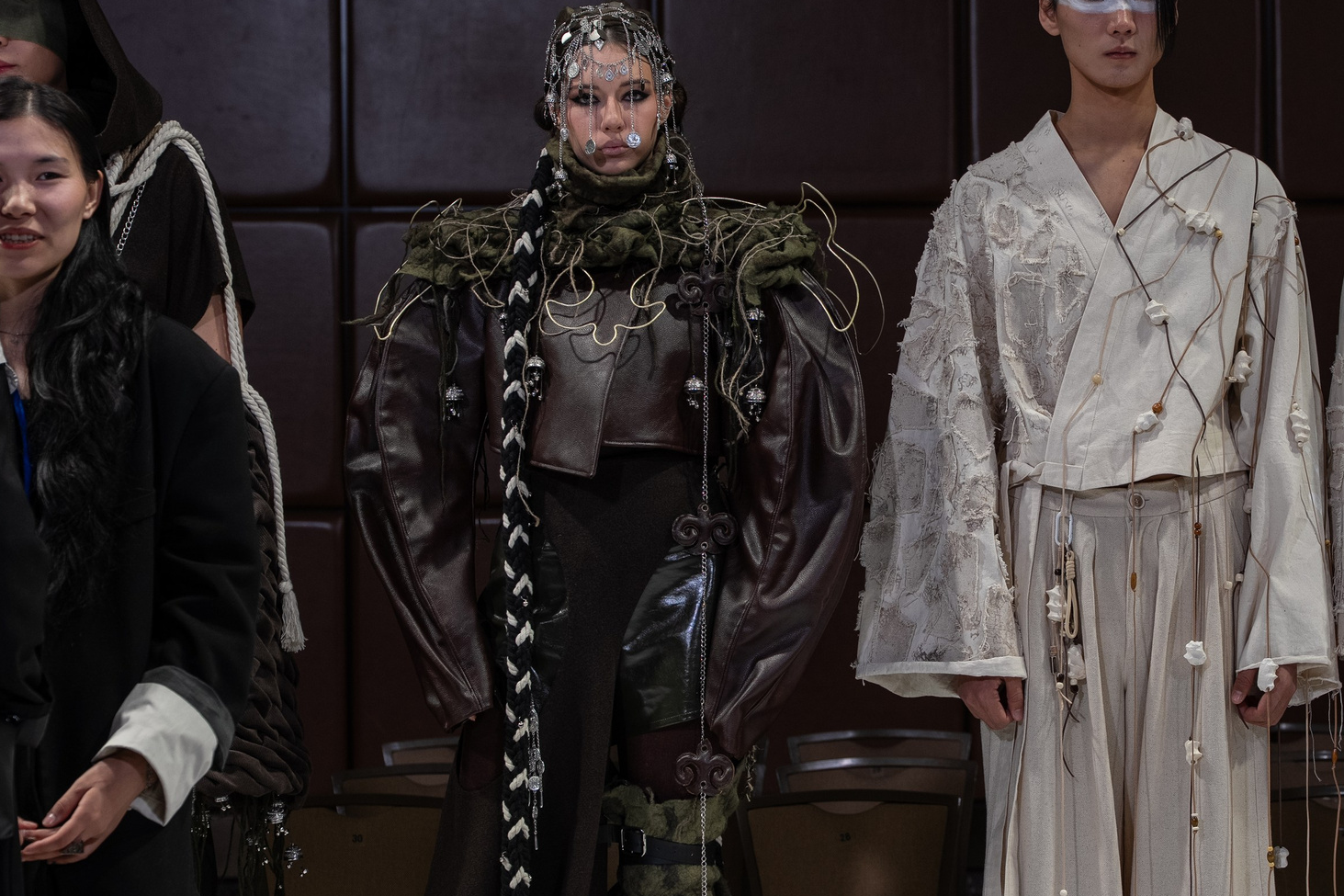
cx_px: 1058
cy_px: 502
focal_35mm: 119
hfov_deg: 17.1
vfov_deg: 11.5
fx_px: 4442
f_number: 4.5
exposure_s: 1/125
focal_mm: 68
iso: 200
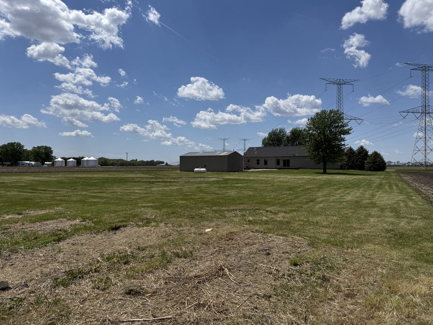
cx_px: 216
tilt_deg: +0.6
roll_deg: +0.0
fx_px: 300
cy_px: 162
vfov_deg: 56.8
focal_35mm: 24
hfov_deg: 71.6
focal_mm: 6.76
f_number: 1.78
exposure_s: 1/10309
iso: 80
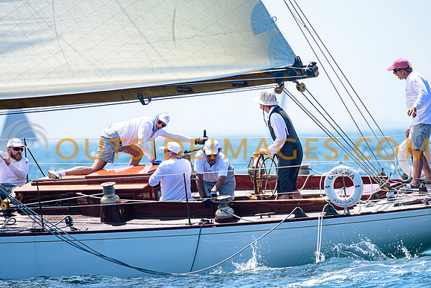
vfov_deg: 2.3
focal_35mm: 600
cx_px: 216
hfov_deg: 3.4
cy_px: 144
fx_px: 7185
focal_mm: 400
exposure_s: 1/2500
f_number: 5
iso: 400
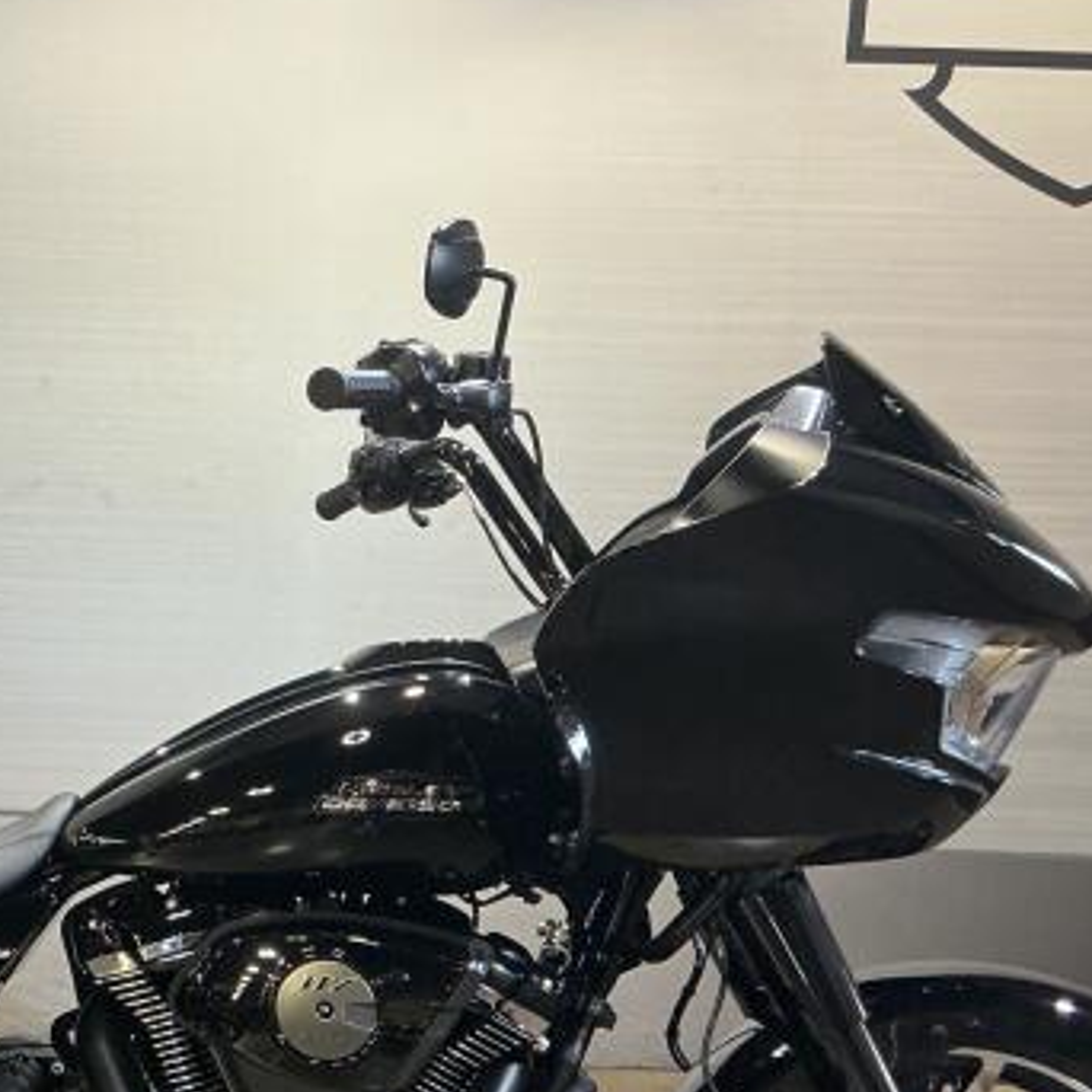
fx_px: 2141
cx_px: 131
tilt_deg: -10.7
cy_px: 706
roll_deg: -1.9
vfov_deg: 28.5
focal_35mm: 60
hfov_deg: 27.7
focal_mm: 3
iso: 80
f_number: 1.8
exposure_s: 1/60
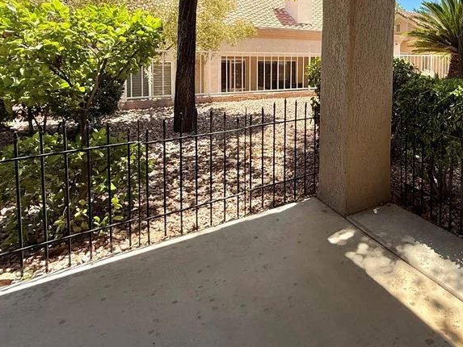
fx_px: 334
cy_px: 68
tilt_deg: -3.2
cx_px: 381
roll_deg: -1.6
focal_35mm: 25
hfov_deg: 62.5
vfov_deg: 51.4
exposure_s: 1/864
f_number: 2.2
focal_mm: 2.22
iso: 50
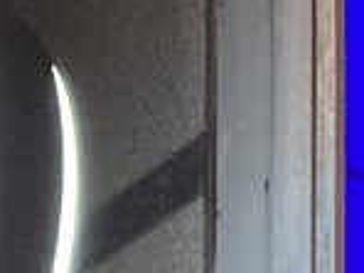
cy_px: 863
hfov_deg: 9.0
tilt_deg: +6.7
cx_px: 940
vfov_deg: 6.8
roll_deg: +0.6
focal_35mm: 194
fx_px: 2040
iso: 250
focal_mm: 3.99
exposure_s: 1/33
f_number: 1.8
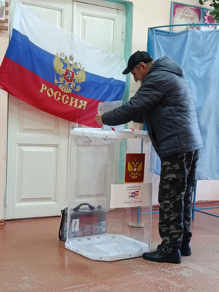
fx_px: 515
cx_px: 110
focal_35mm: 61
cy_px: 146
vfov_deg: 31.7
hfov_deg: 24.0
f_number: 1.7
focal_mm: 5.24
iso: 1303
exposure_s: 1/50
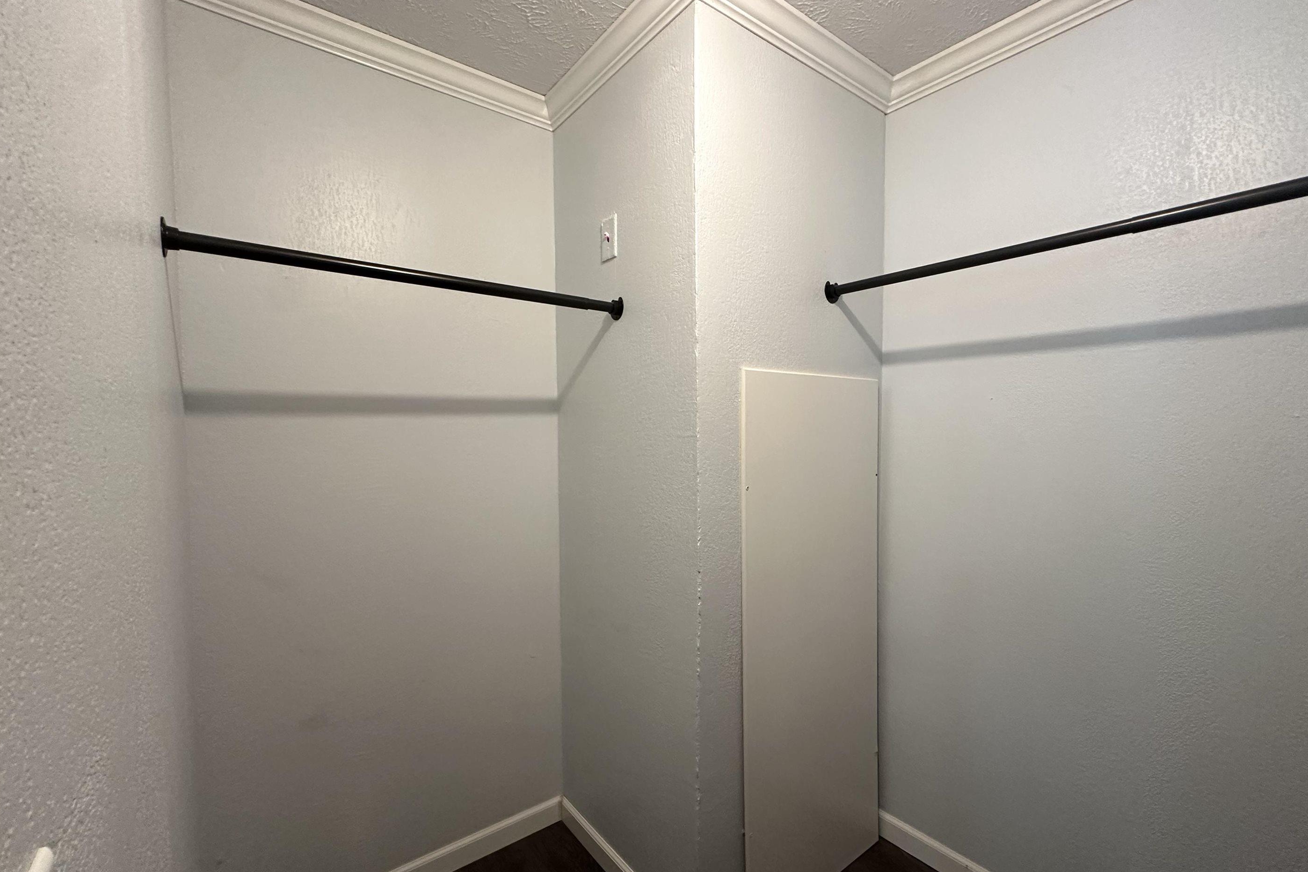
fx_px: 581
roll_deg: +0.2
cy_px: 455
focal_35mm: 16
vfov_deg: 73.7
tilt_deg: -2.4
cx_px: 684
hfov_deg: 96.7
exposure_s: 1/71
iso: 320
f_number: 2.2
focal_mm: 2.22
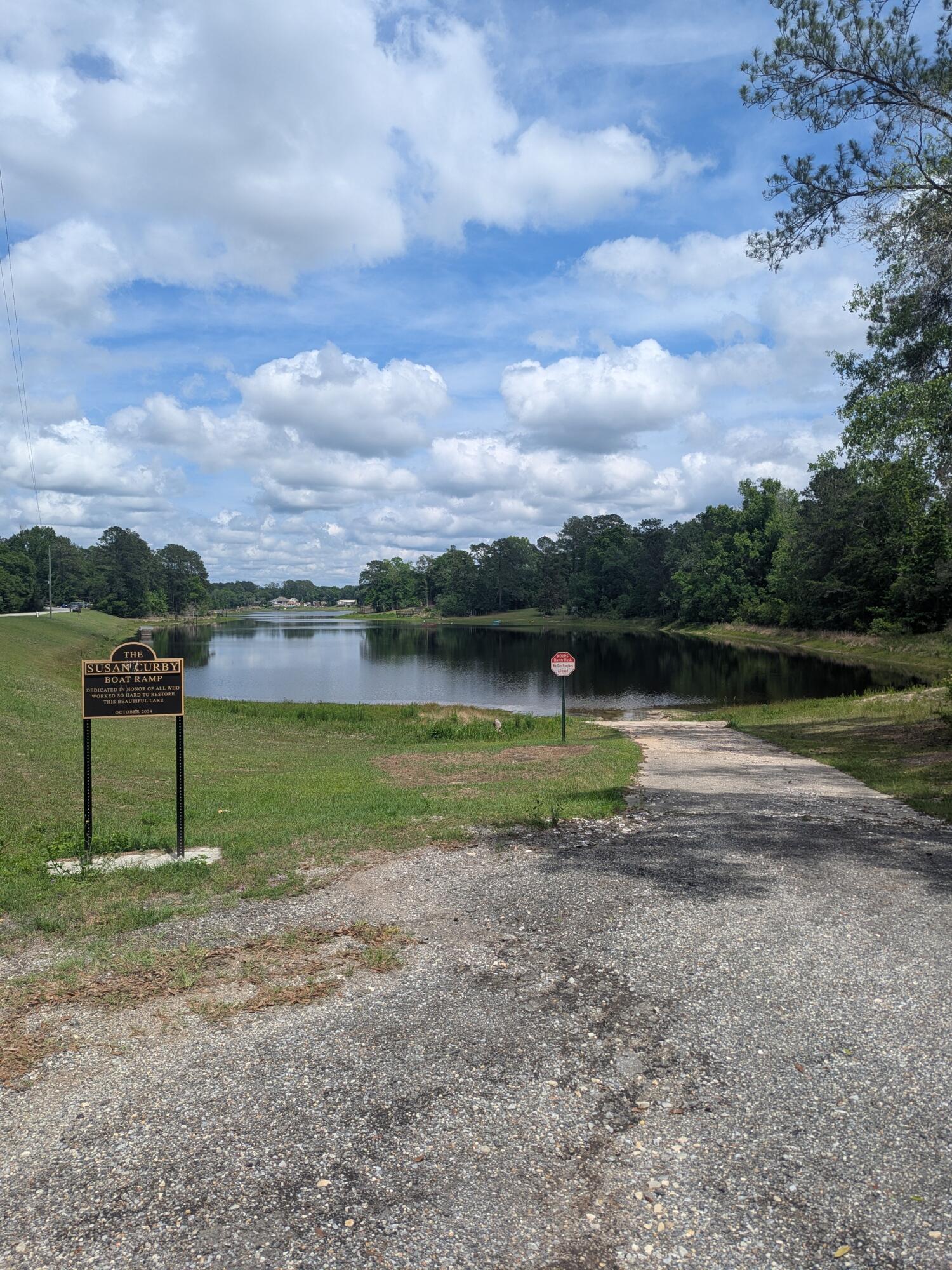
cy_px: 635
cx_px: 476
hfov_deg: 56.8
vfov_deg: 71.6
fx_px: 880
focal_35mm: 24
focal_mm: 6.81
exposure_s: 1/3145
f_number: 1.85
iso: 46
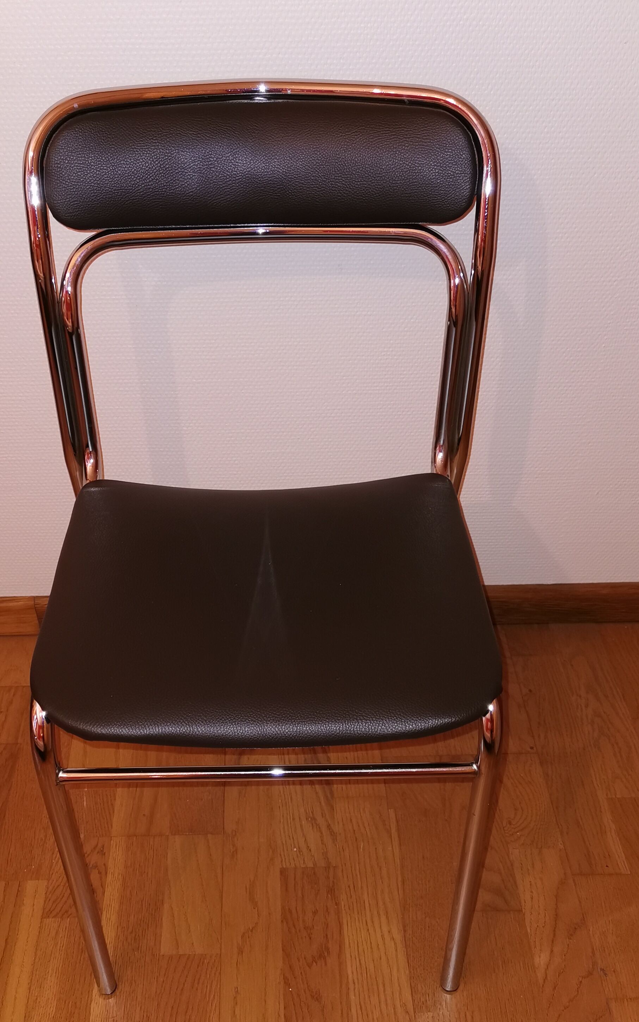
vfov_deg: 54.0
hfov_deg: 35.3
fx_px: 1003
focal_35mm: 36
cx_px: 279
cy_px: 547
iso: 250
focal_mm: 5.56
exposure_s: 1/50
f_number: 1.6
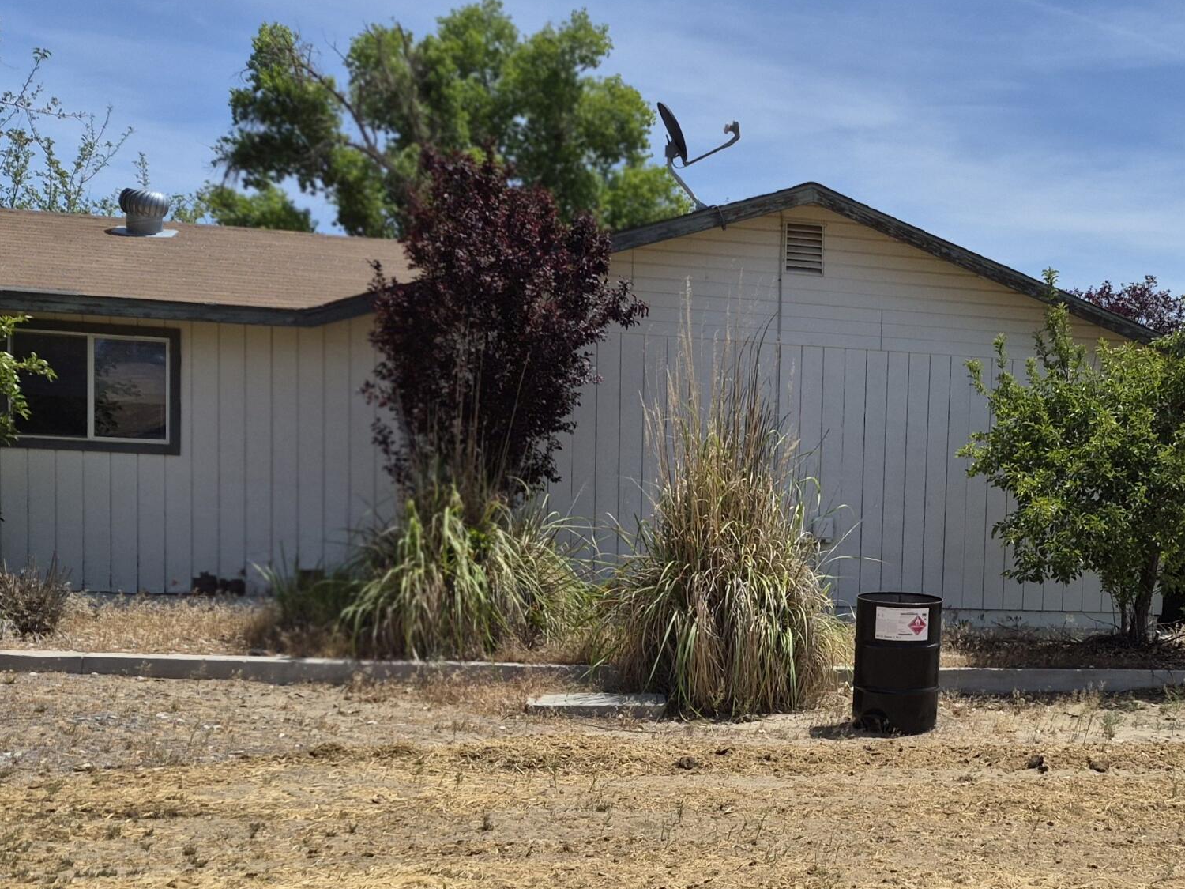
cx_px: 1019
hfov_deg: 38.9
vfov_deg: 31.2
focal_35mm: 46
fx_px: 1575
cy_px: 627
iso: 64
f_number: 1.8
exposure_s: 1/7696
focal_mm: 5.4
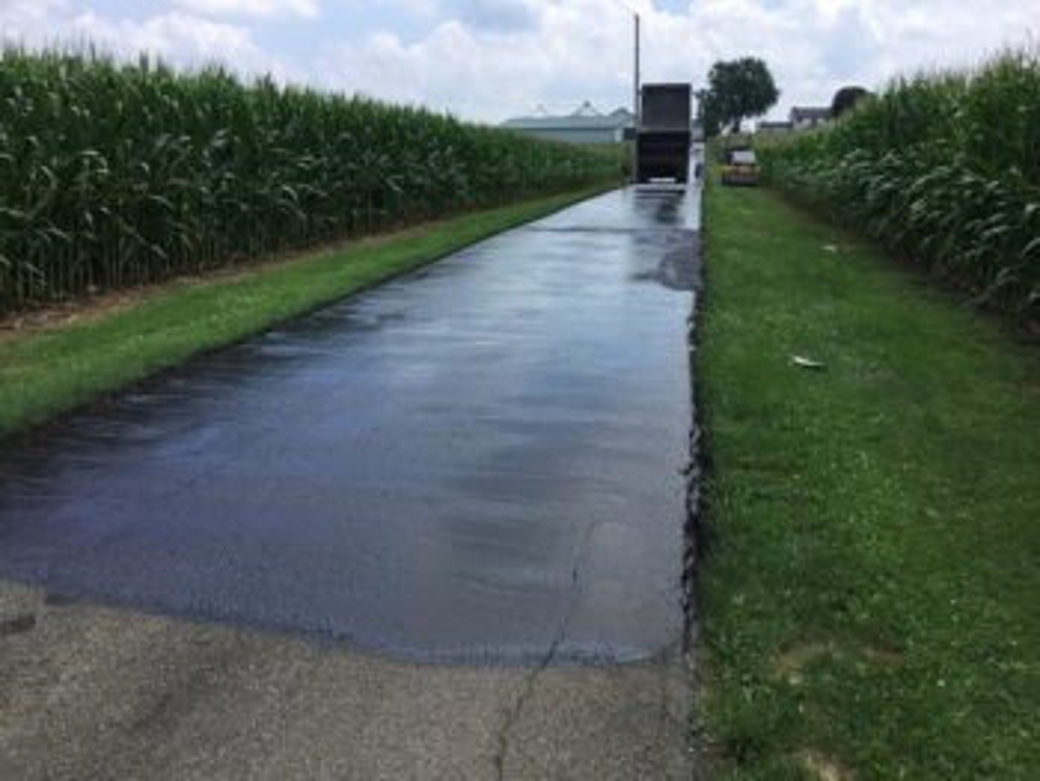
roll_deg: -0.9
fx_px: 932
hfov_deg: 58.3
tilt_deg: -14.7
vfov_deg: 45.5
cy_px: 390
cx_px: 520
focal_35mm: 31
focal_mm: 3.3
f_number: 2.4
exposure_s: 1/970
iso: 25
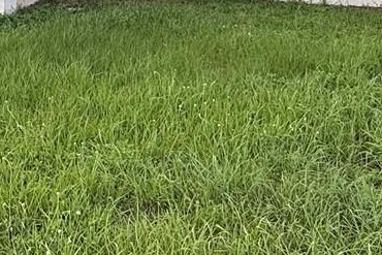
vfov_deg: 20.2
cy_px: -54
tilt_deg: -2.5
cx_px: 119
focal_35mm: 63
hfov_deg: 31.6
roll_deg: -2.0
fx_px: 669
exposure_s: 1/117
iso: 64
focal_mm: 2.22
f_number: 2.2
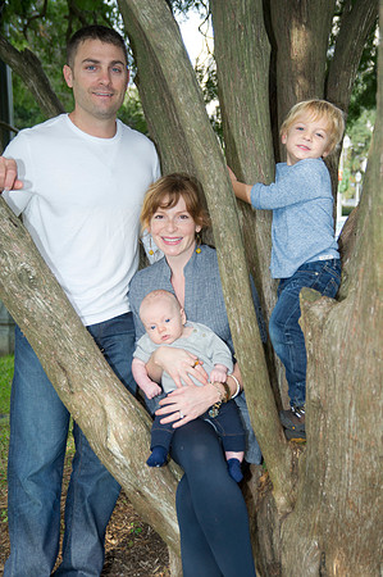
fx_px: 768
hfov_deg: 28.0
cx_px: 192
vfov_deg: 41.2
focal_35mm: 48
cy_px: 288
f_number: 4.5
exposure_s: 1/250
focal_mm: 48
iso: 320
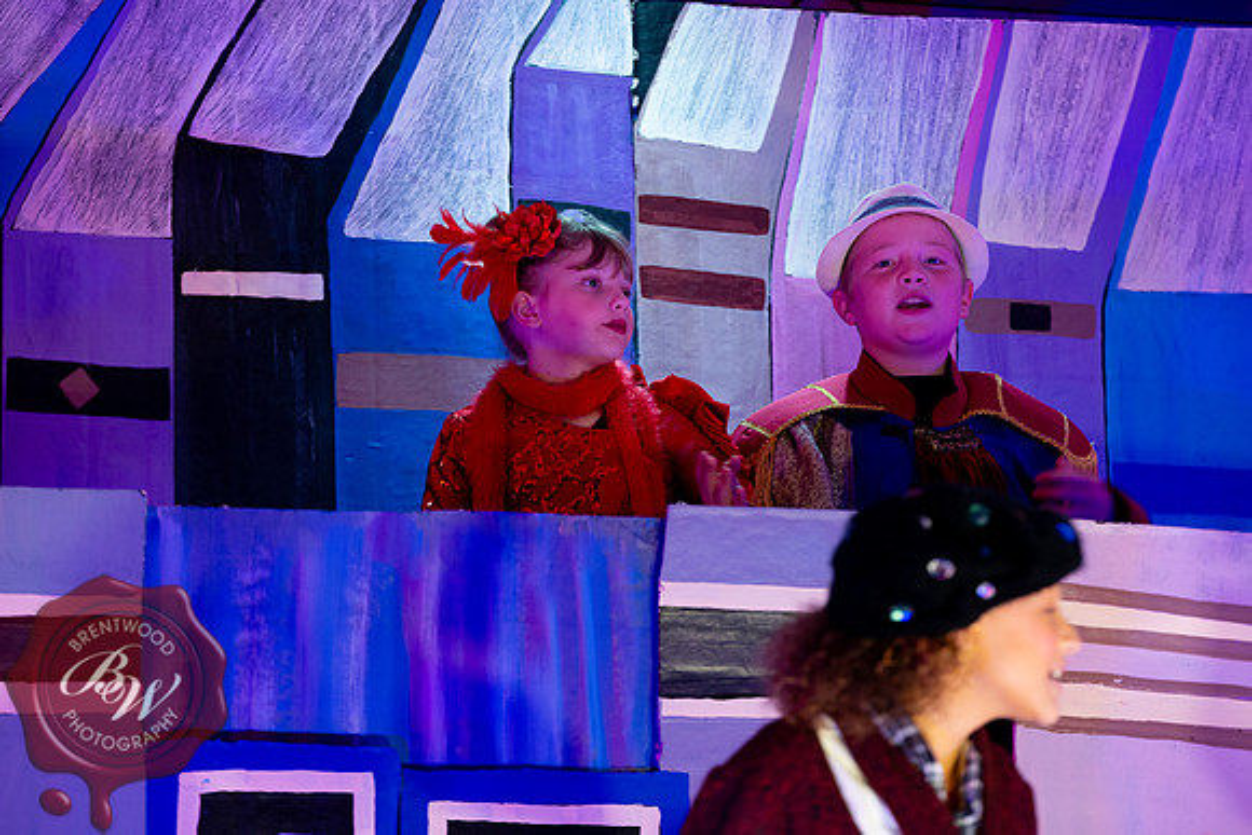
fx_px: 5565
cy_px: 418
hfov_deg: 12.8
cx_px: 626
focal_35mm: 160
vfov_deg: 8.6
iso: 1000
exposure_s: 1/60
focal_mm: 160
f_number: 5
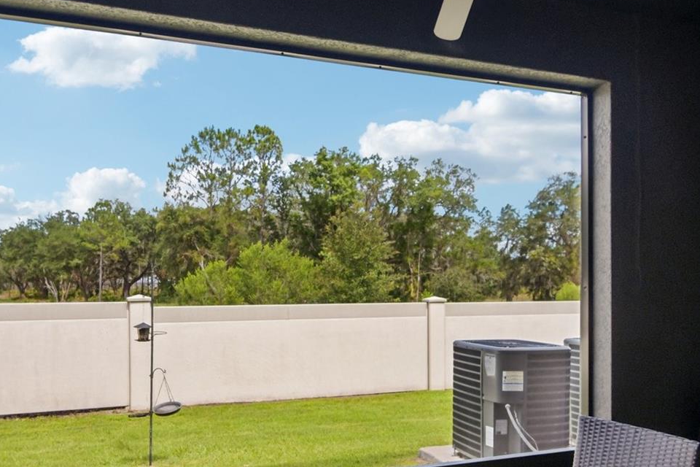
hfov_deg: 61.2
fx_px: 583
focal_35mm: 30
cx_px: 267
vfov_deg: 43.2
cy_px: 296
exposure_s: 1/320
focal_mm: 18
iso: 400
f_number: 8
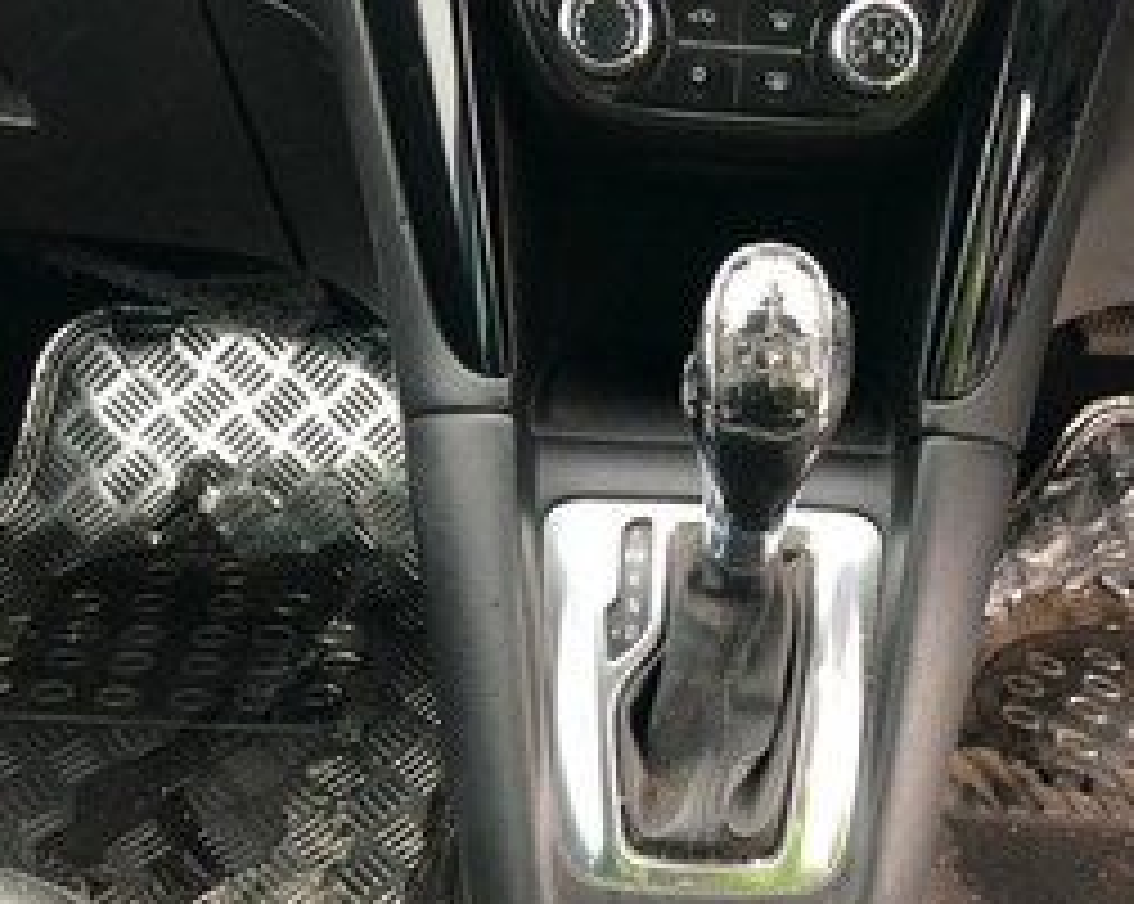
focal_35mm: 38
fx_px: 1274
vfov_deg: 38.7
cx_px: 711
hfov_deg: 47.5
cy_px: 585
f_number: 1.8
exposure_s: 1/17
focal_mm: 4
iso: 80
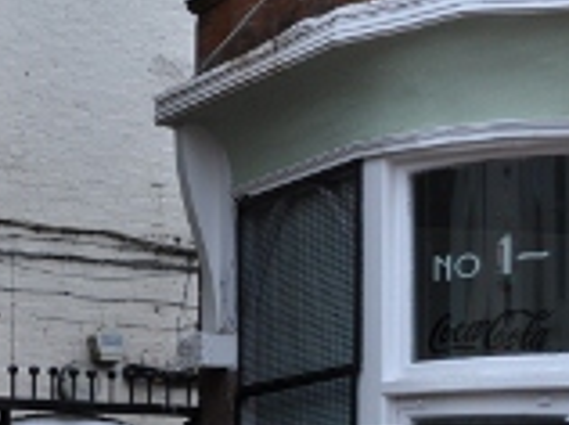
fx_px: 1920
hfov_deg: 15.0
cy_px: 510
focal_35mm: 117
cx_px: -403
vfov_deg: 12.3
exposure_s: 1/125
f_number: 5.6
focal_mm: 20
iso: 220
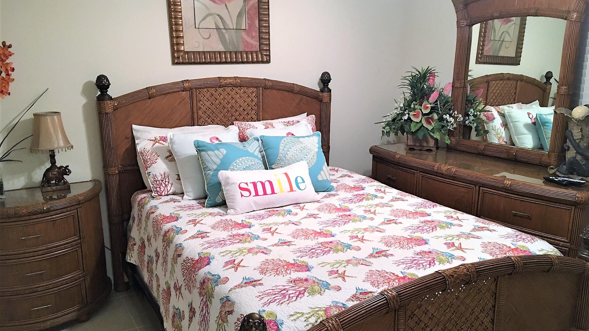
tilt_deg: -14.0
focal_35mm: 32
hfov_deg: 61.0
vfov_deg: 36.6
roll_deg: +0.2
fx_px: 500
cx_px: 298
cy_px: 191
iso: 80
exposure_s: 1/8
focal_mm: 4.15
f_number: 2.2
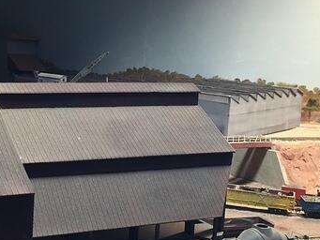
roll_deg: -3.1
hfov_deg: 28.3
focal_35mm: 68
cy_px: 122
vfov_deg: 21.6
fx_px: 629
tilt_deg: -8.2
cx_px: 101
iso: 160
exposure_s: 1/33
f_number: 2.2
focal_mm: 4.15
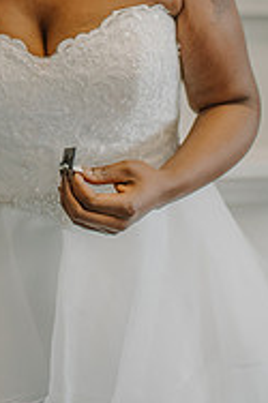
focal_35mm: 84
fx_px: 940
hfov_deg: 15.9
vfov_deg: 23.2
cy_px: 0
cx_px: 0
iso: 2800
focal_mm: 35
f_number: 2.2
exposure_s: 1/1000
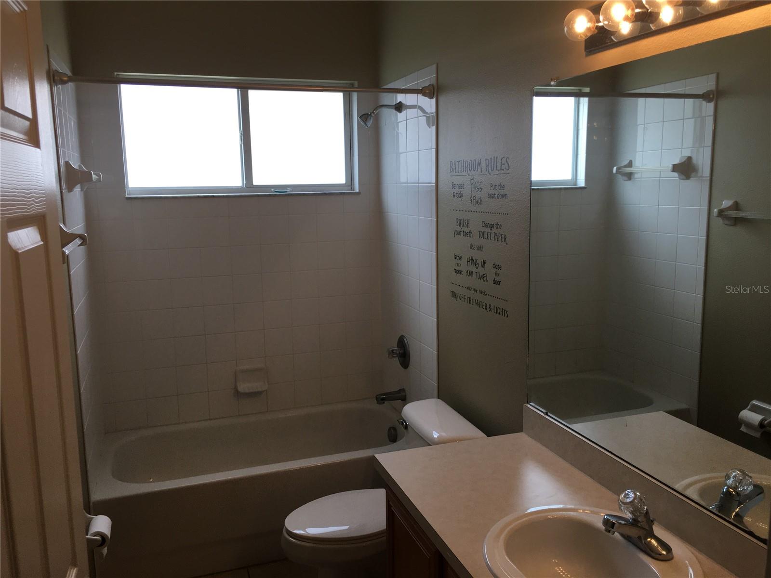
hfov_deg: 61.7
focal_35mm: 29
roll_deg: +0.2
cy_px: 289
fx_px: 646
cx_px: 386
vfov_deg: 48.2
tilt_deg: -8.4
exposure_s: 1/120
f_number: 2.2
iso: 40
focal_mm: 4.15
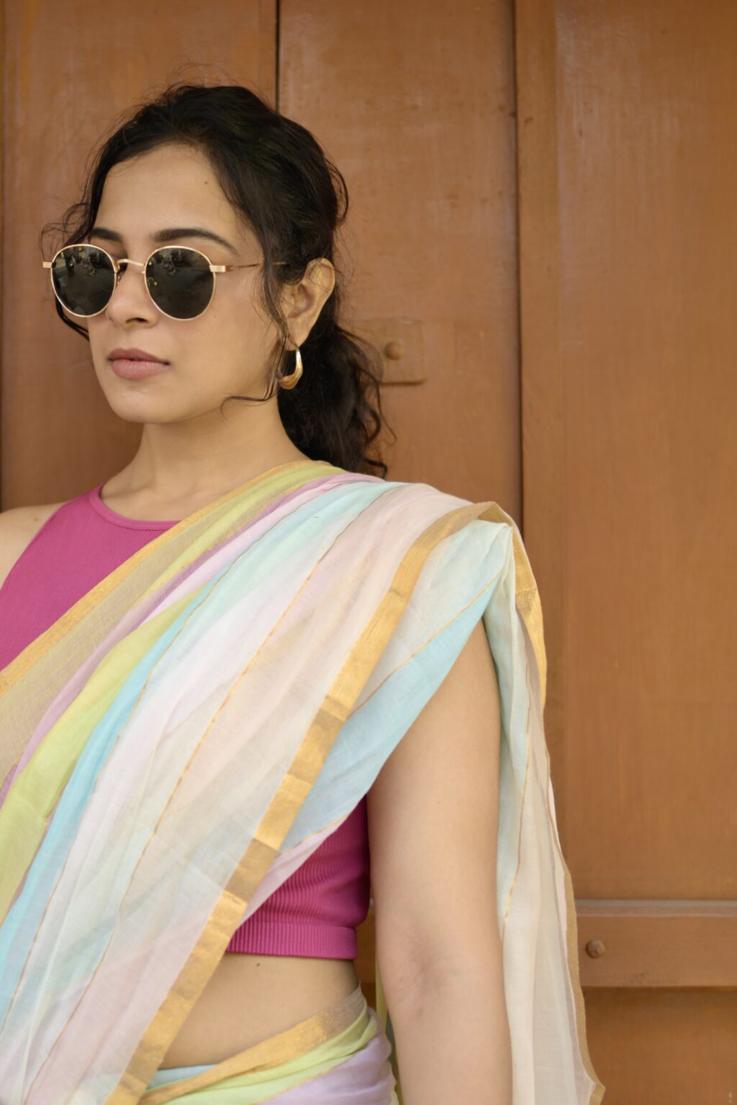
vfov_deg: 30.1
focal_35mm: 67
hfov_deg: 20.2
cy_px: 588
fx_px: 2057
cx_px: 199
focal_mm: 40
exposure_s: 1/200
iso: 100
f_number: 2
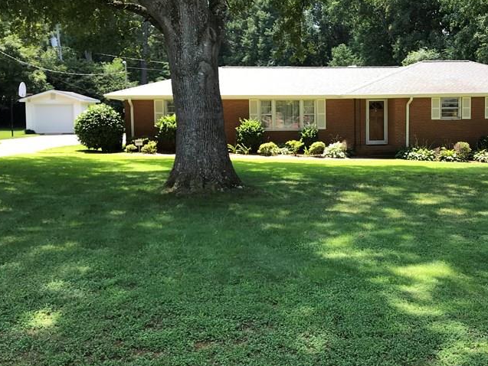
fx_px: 635
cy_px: 156
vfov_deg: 32.1
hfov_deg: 41.4
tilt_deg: -4.2
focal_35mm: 45
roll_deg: +0.2
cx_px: 334
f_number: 1.8
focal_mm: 3.99
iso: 20
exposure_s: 1/231
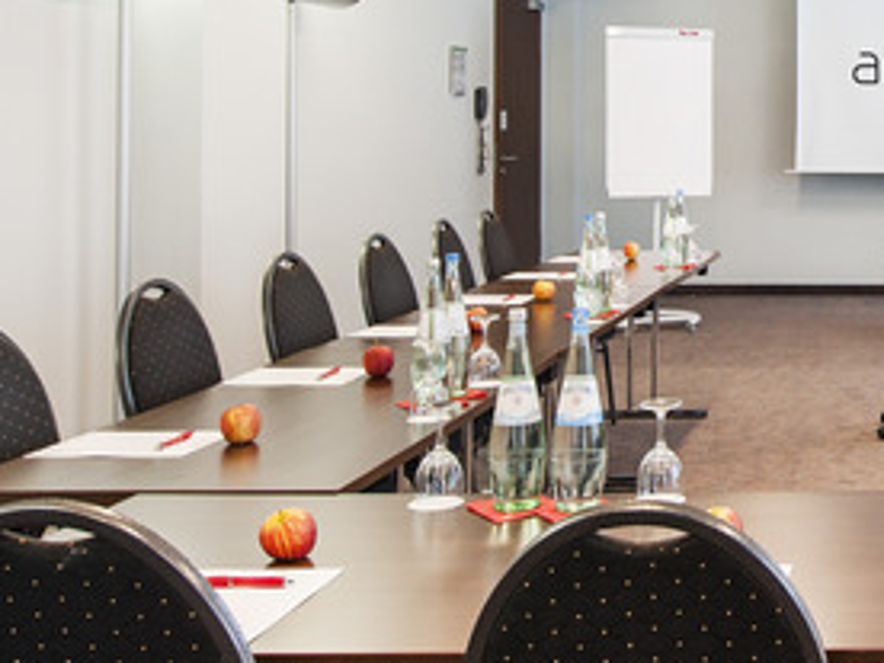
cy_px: 202
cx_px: 993
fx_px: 1353
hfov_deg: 31.7
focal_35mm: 53
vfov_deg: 27.3
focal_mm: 19
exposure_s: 1/4
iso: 200
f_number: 7.1
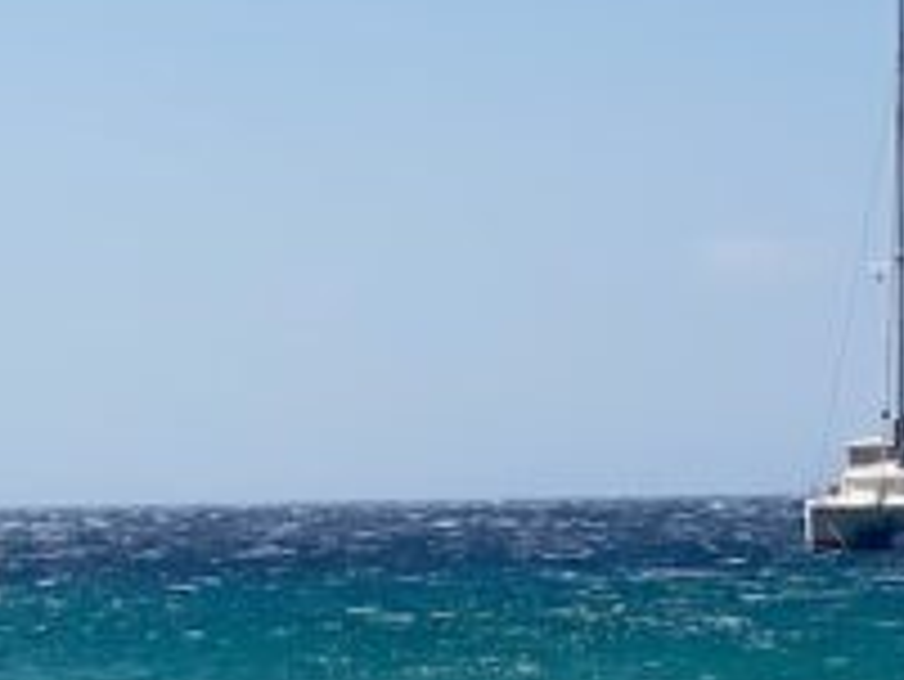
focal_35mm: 207
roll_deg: +0.4
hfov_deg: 9.5
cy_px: 806
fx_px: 5409
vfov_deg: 7.1
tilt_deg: -3.1
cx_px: 139
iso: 20
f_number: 2
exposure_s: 1/2994
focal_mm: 6
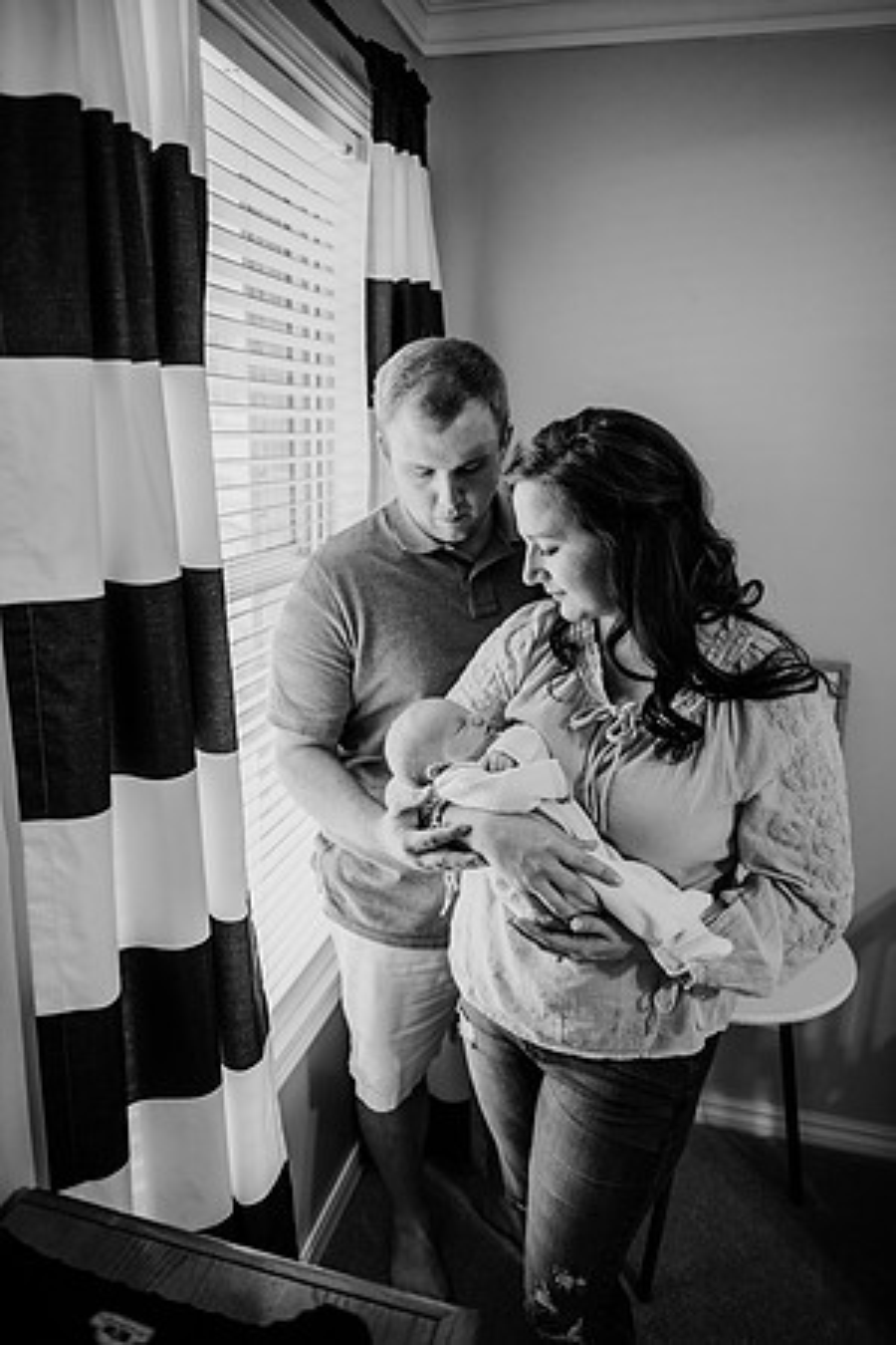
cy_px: 672
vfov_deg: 73.7
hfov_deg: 53.1
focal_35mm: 24
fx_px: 896
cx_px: 448
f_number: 2.2
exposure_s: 1/160
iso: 500
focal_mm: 24
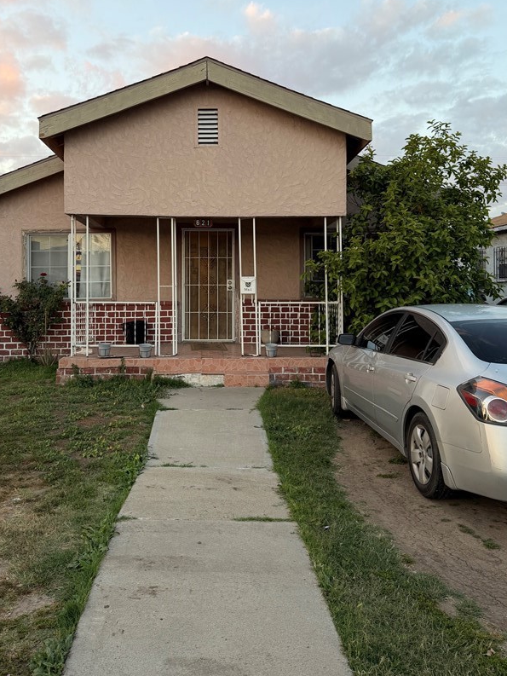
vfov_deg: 57.8
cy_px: 267
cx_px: 228
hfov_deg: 45.4
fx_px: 605
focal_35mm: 31
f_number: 1.78
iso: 50
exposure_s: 1/122
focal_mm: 6.76
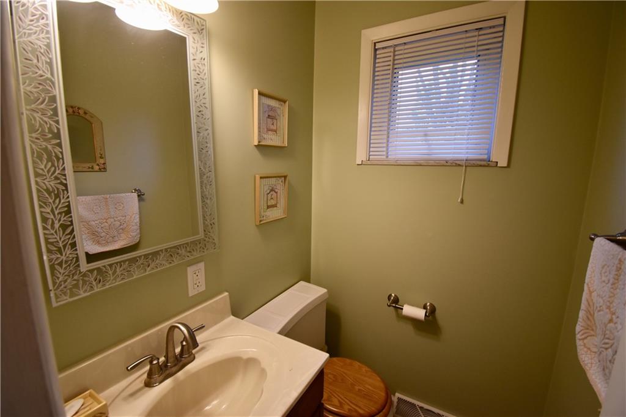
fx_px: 261
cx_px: 313
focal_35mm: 15
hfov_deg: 100.4
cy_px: 208
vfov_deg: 77.3
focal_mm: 10
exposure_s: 1/60
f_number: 4.5
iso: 560
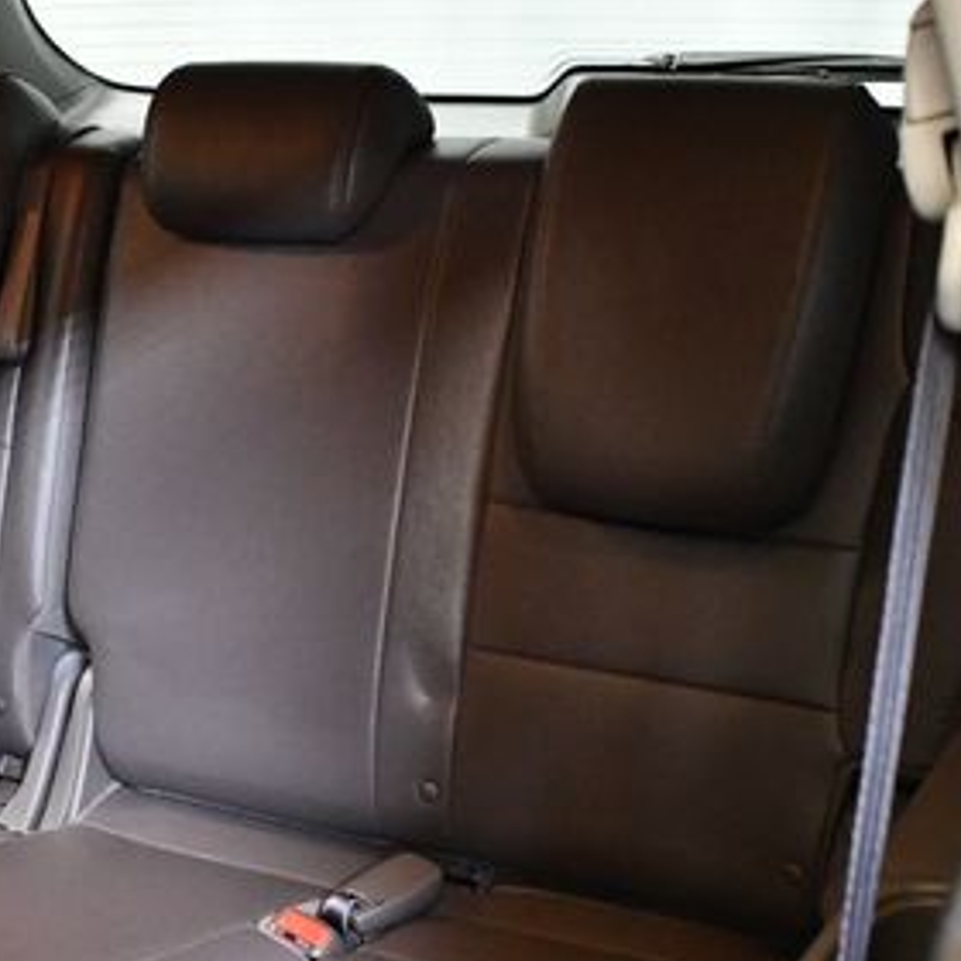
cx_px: 192
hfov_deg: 24.3
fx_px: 2199
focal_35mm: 70
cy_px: 717
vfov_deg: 24.4
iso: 5000
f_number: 3.5
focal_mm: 18
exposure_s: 1/60
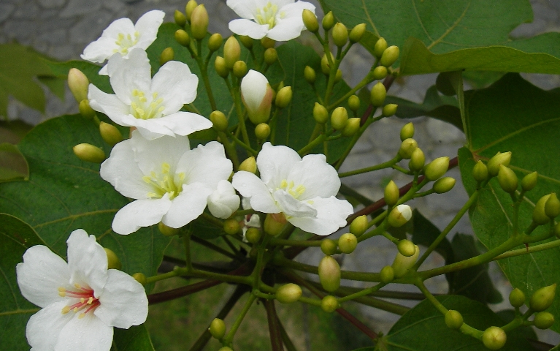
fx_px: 641
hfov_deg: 47.2
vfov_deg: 30.5
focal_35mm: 42
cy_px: 197
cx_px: 272
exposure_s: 1/125
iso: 50
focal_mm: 6.3
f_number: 3.3
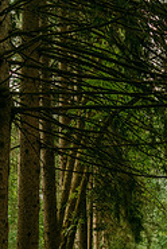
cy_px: 240
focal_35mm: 85
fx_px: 589
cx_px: 143
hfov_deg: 16.0
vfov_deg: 23.1
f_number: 2.5
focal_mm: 35
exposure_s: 1/160
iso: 1250
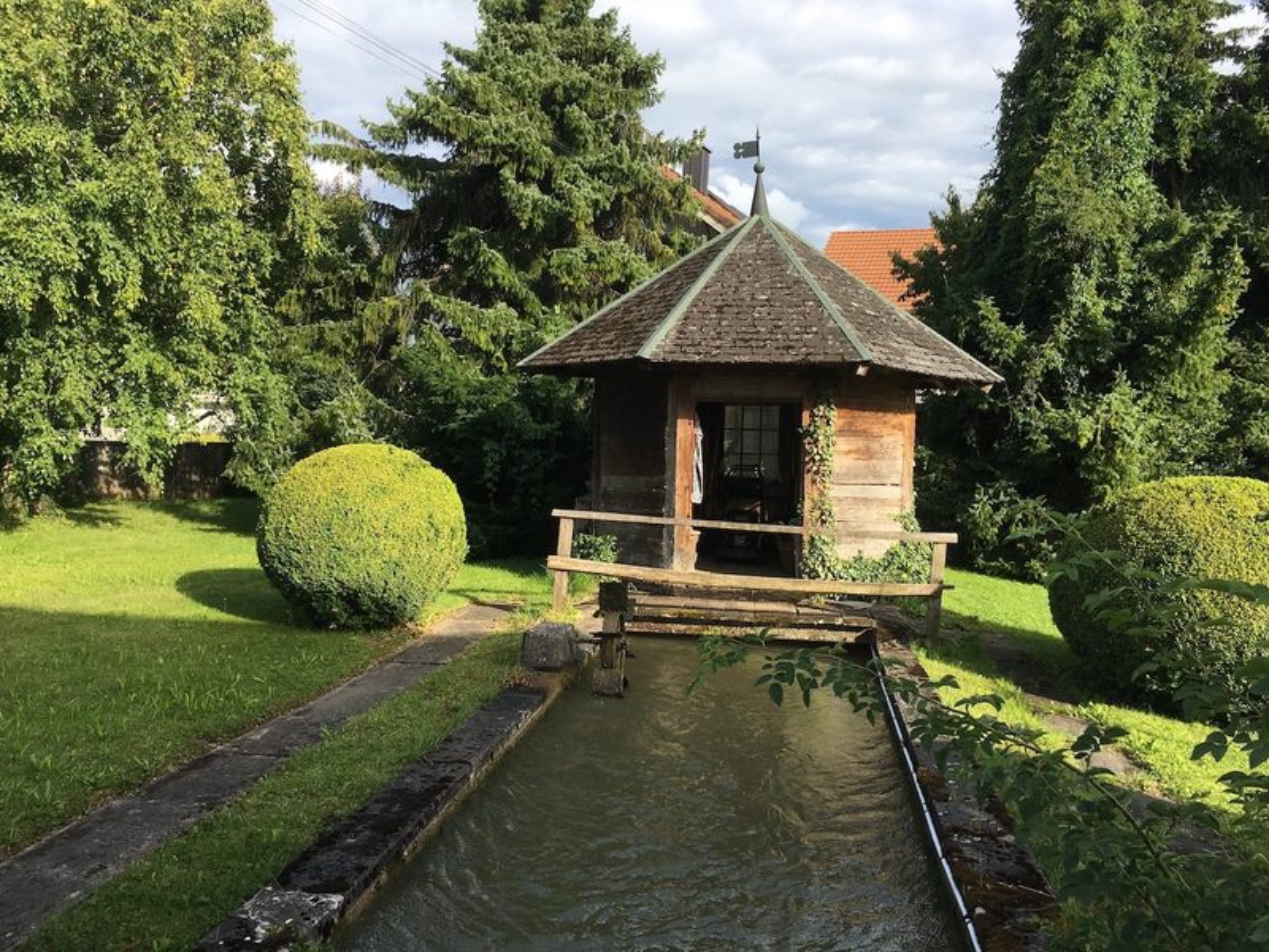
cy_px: 476
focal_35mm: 29
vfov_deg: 48.2
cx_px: 634
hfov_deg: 61.7
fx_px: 1063
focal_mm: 4.15
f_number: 2.2
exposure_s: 1/646
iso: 25
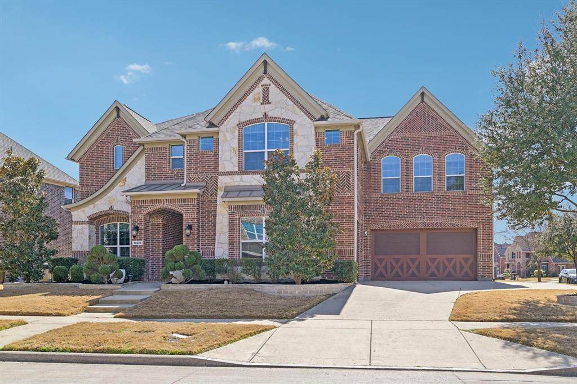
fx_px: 481
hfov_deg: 61.9
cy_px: 192
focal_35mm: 30
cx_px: 288
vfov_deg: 43.6
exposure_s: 1/1000
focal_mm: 30
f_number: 8
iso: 400
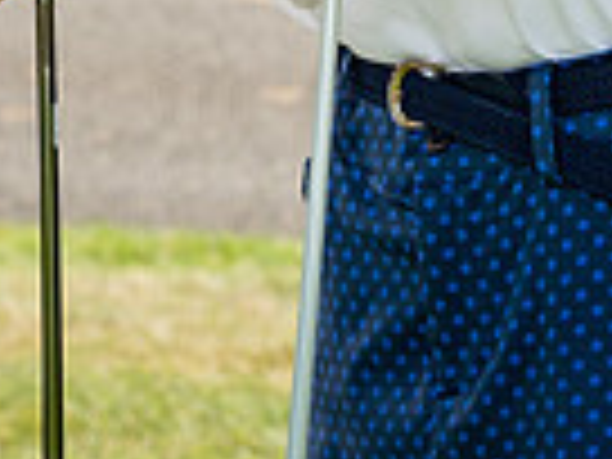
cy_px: -647
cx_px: 193
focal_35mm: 514
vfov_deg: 2.9
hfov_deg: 3.9
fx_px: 9087
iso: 100
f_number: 8
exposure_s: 1/200
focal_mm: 95
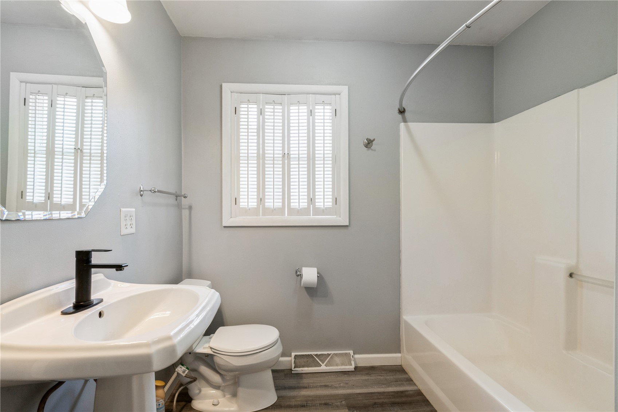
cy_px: 206
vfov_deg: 73.7
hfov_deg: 96.7
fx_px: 275
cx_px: 309
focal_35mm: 16
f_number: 9
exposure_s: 1/25
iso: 400
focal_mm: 16
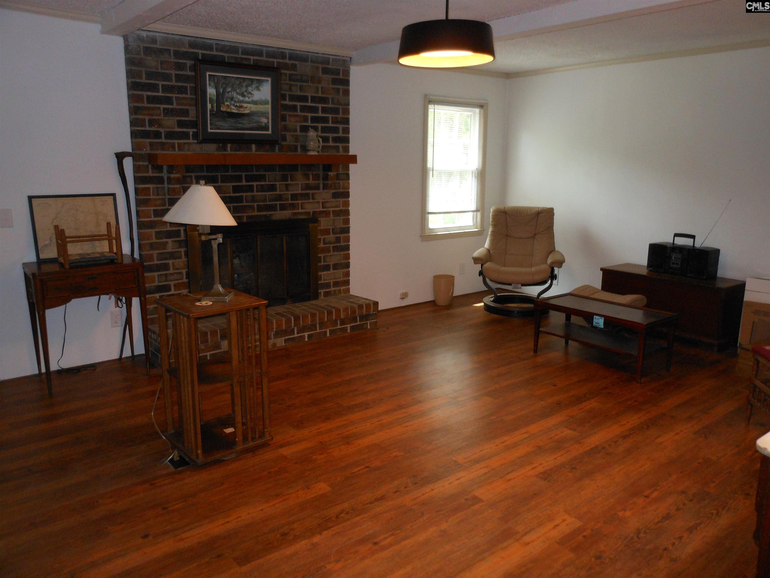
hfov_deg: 63.4
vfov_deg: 49.7
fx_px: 623
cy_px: 289
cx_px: 385
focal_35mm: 28
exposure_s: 1/25
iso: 250
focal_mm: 5
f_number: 3.7
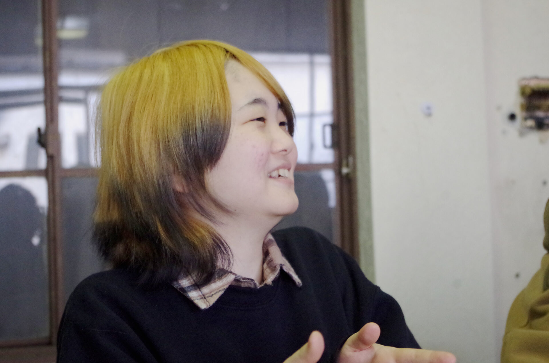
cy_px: 182
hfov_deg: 33.5
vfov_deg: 22.5
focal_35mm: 60
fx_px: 913
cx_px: 274
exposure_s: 1/160
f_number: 5.6
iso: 3200
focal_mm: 40
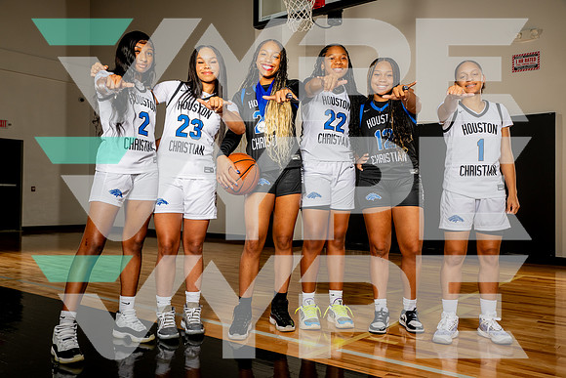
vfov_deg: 37.9
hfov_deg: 54.4
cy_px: 189
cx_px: 283
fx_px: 550
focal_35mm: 35
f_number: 8
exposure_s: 1/500
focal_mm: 35
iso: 250
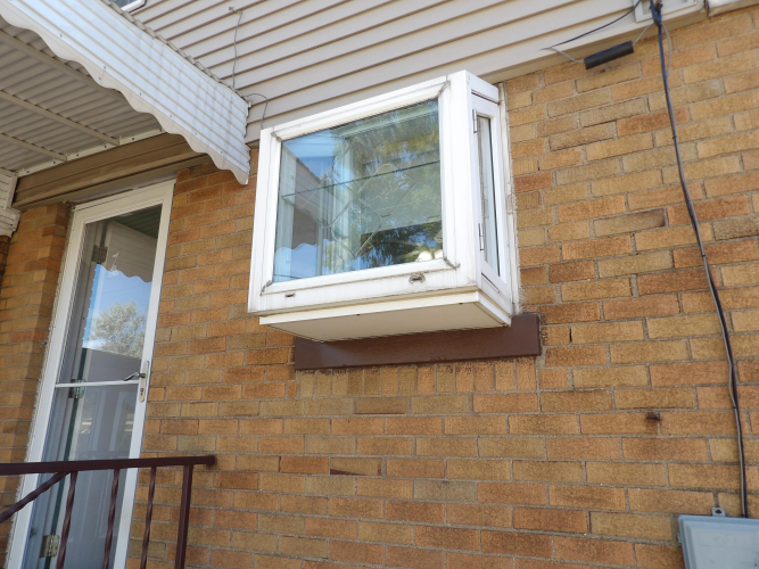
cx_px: 380
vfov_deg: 56.8
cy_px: 284
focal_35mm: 24
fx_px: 526
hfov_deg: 71.6
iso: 100
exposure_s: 1/194
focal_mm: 4.3
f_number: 3.2
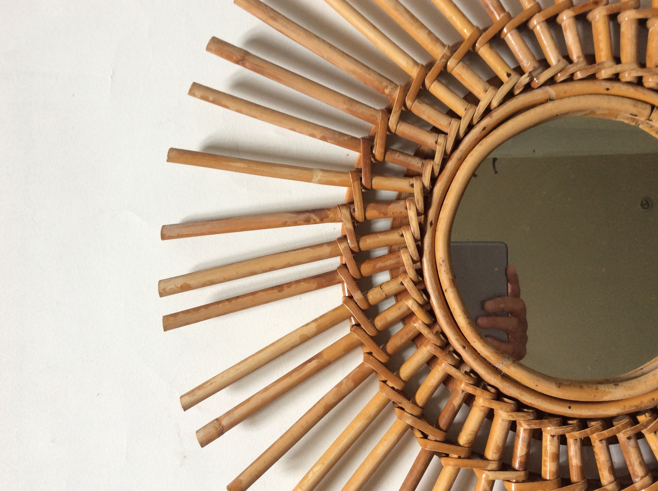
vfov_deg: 44.1
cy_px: 246
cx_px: 329
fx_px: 607
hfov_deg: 56.9
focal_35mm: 32
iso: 50
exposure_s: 1/25
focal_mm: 3.3
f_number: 2.4
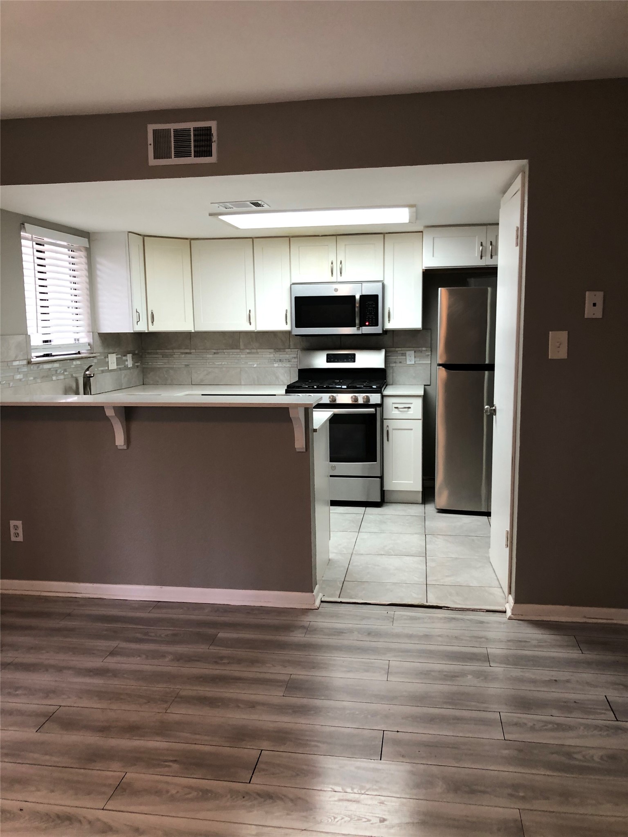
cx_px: 314
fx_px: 677
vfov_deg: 63.4
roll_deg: +1.4
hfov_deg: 49.7
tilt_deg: -4.9
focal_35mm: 28
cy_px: 418
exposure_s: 1/17
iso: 40
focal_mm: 3.99
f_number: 1.8
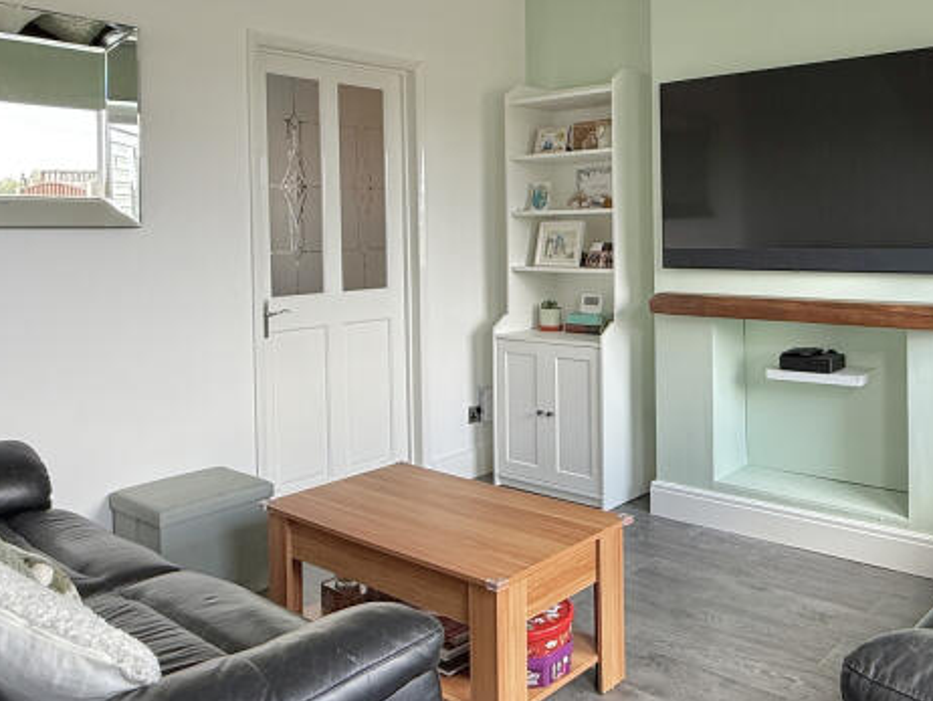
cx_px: 670
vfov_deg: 44.9
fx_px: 836
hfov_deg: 56.2
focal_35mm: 31
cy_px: 238
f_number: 2.2
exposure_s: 1/99
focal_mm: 2.22
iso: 100
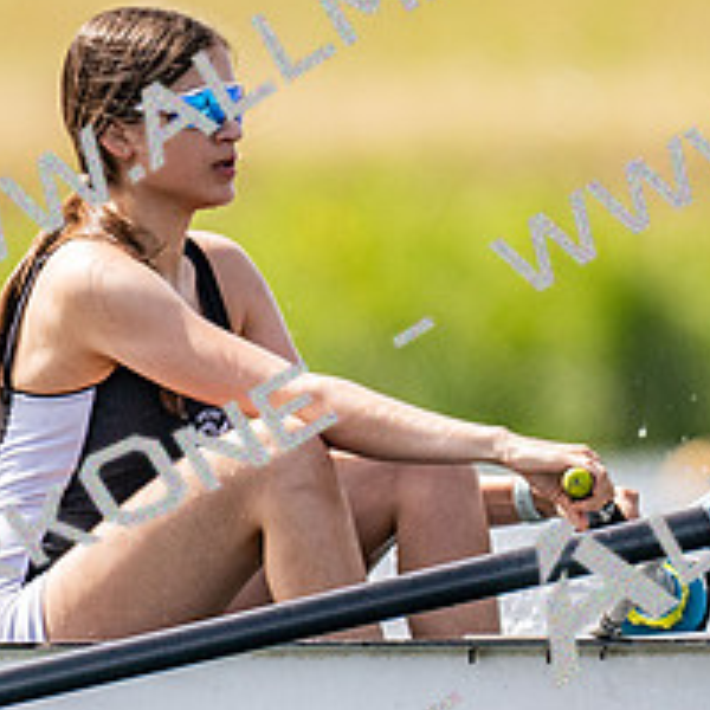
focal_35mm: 2219
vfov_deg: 0.8
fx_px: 51492
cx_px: 231
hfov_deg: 0.8
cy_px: 351
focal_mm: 600
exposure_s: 1/2500
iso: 280
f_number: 5
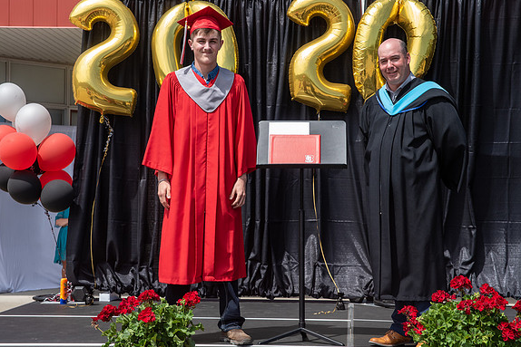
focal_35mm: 68
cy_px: 157
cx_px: 230
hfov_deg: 29.6
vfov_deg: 20.0
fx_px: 984
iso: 500
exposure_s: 1/1000
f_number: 5.6
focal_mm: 60
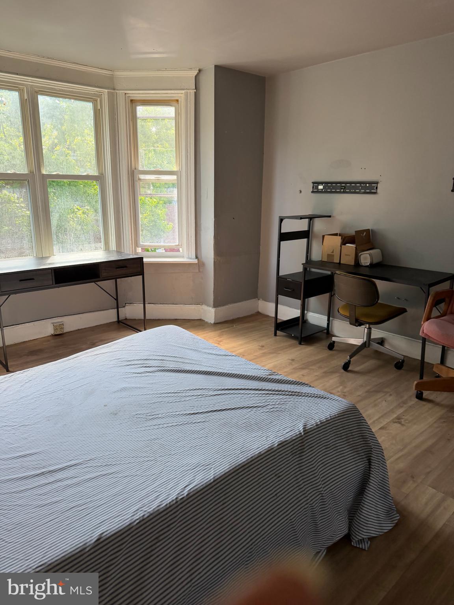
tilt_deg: -13.1
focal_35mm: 24
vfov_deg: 71.6
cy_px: 302
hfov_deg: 56.8
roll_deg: +0.6
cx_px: 227
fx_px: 420
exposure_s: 1/121
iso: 200
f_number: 1.78
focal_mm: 6.76
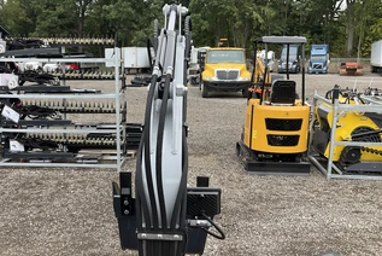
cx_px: 155
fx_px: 404
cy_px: 127
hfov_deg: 50.4
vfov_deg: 35.1
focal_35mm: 38
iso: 25
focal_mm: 3
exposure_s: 1/260
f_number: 1.8
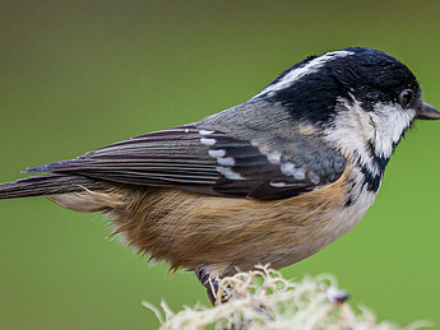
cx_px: 446
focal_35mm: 758
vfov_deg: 2.0
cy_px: 130
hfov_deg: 2.6
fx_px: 9638
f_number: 2.8
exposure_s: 1/400
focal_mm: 150
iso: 500
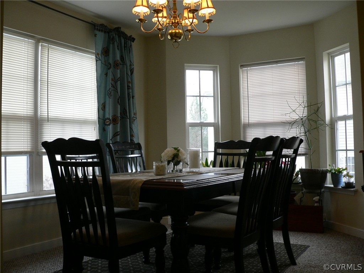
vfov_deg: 39.7
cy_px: 136
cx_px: 182
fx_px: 379
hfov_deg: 51.4
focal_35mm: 36
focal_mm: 6
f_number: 2.8
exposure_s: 1/40
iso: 100
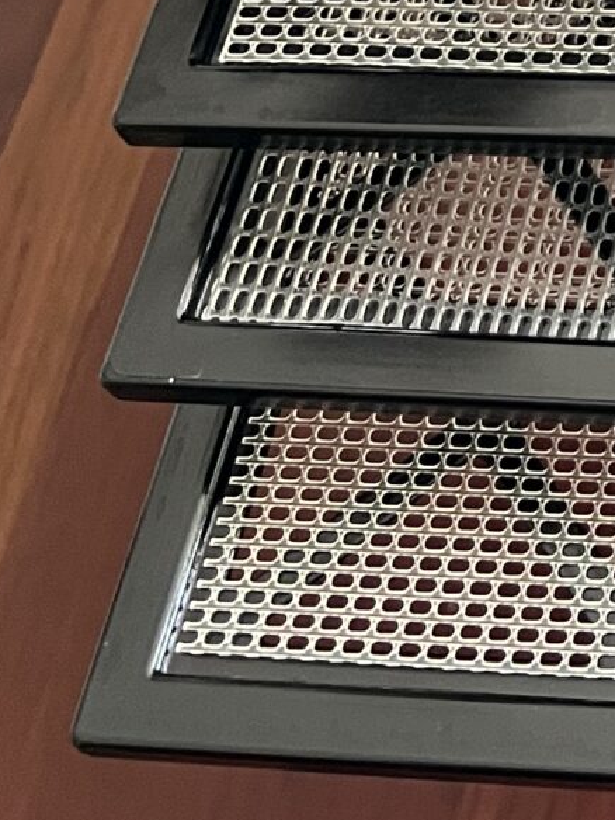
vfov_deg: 14.4
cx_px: 1316
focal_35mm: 114
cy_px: -821
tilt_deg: -44.9
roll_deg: +6.2
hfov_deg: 11.4
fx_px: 2700
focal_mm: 5.7
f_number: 1.5
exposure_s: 1/60
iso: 200
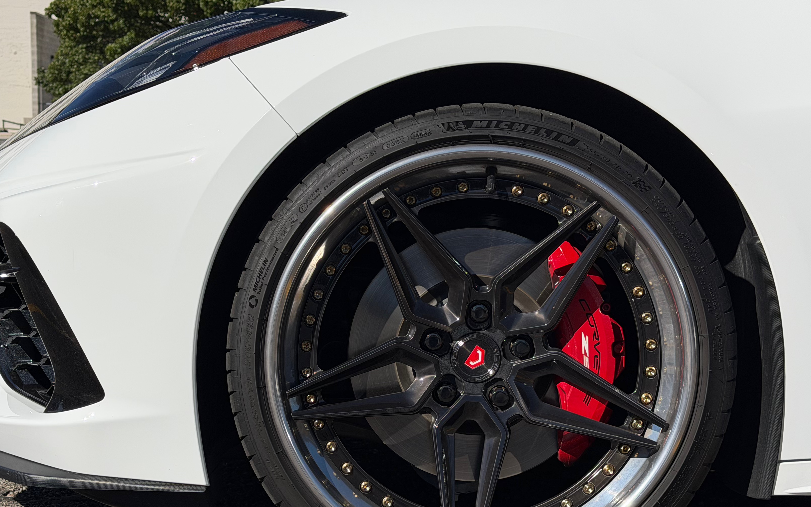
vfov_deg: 23.5
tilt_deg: -7.4
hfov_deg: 36.9
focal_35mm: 55
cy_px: 309
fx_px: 1216
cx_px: 379
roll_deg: -0.9
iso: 64
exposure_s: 1/9901
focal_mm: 6.76
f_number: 1.78
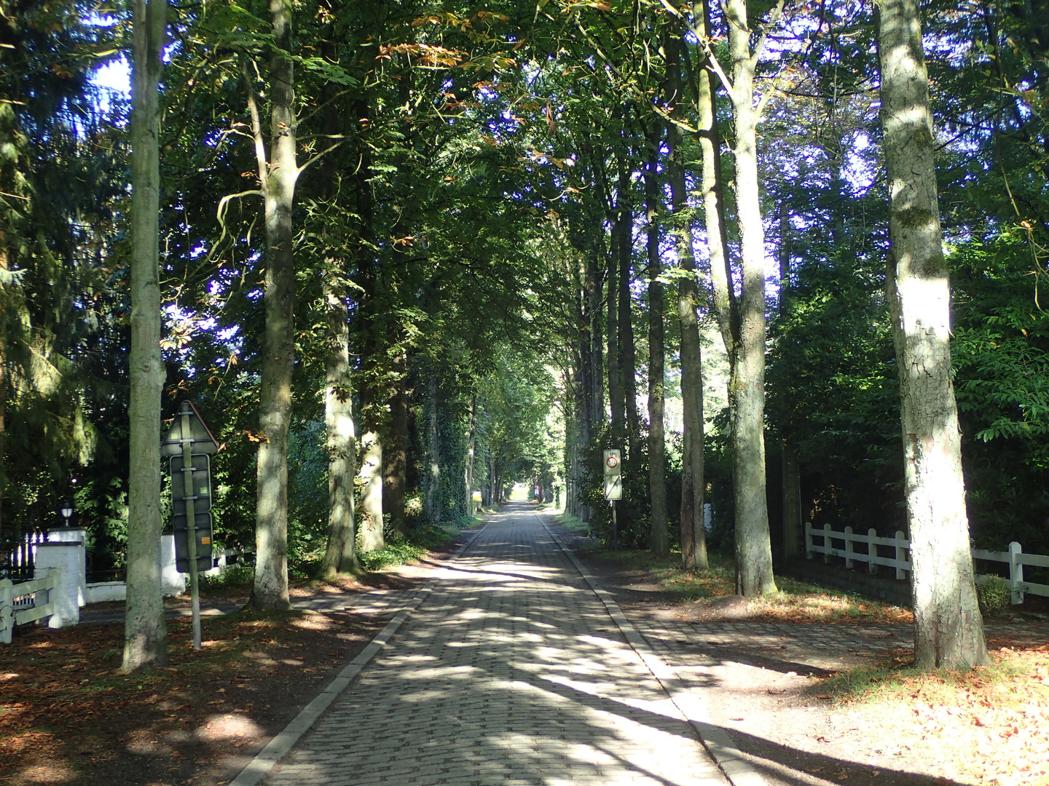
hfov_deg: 41.2
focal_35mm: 46
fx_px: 1394
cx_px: 524
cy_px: 393
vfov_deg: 31.5
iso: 160
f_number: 3.1
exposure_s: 1/100
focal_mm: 8.41
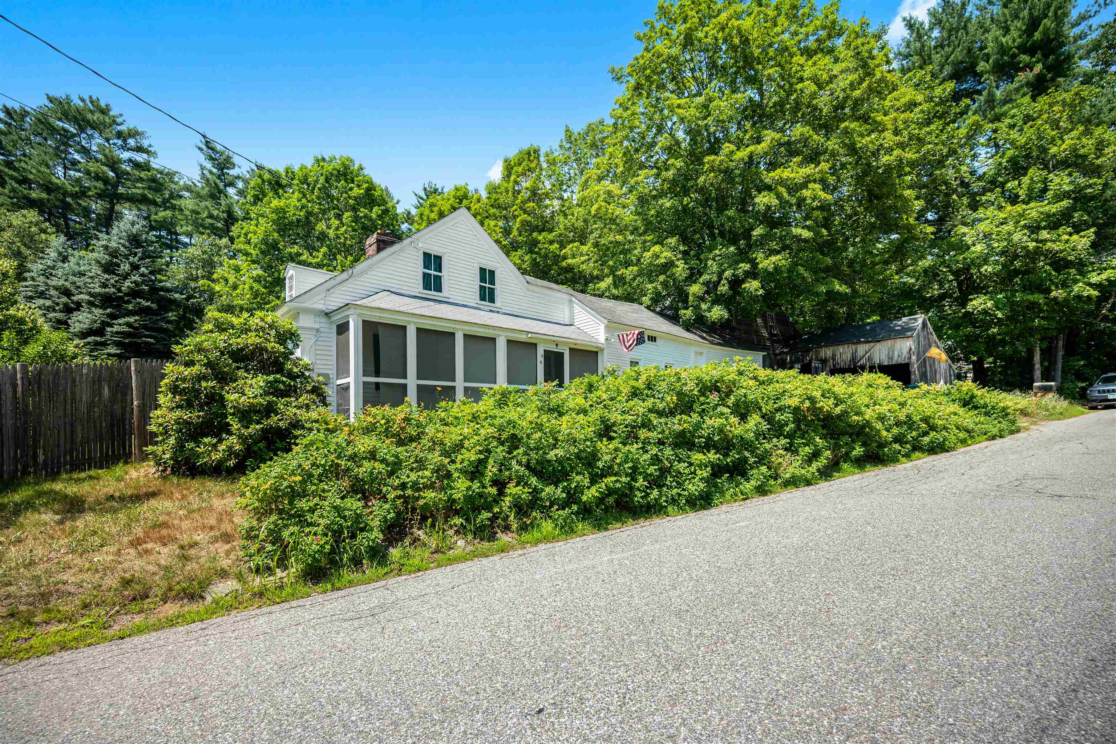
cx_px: 558
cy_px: 372
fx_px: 434
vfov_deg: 81.2
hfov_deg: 104.3
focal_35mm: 14
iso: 250
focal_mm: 14
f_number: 4
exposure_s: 1/5000
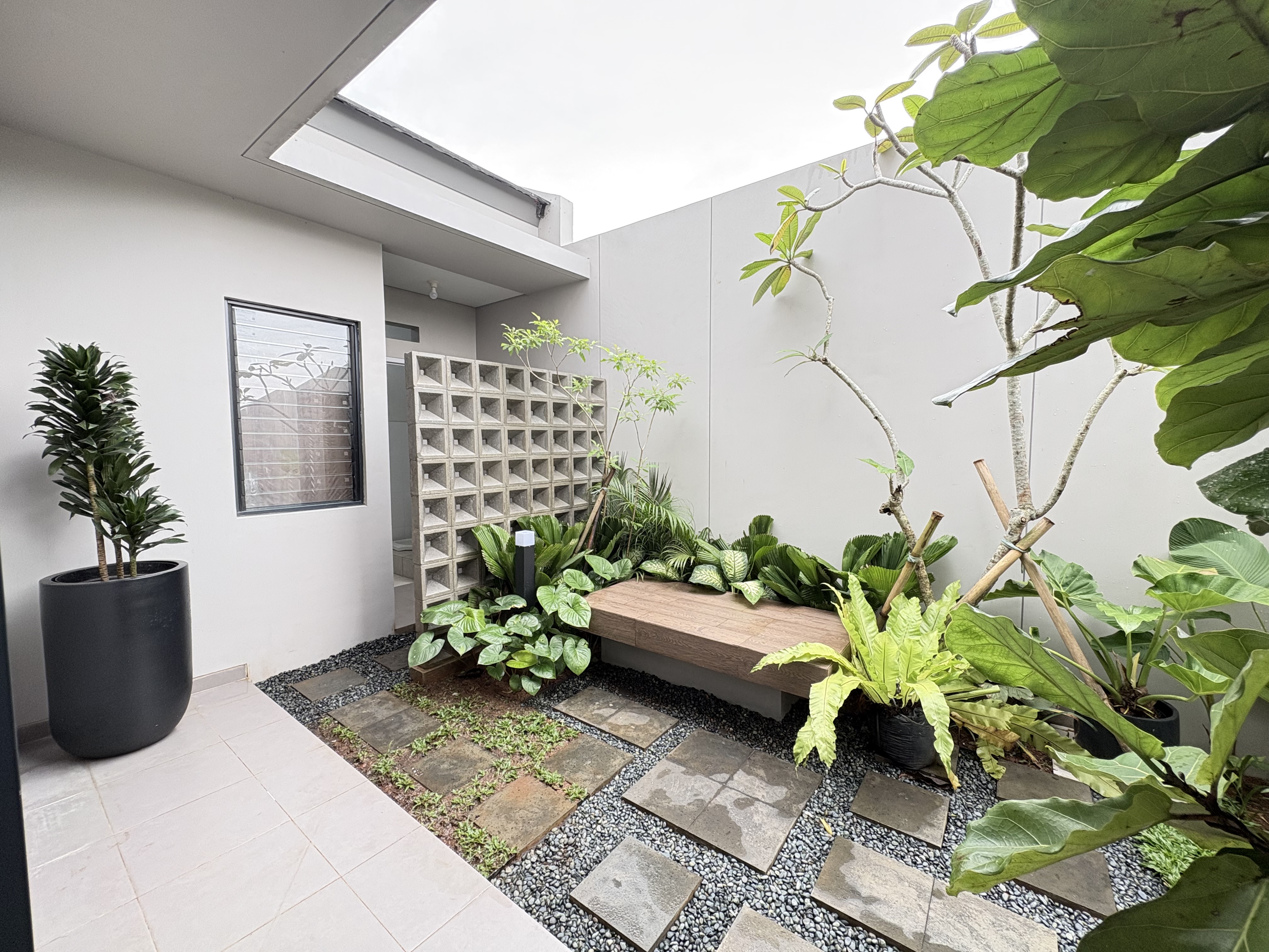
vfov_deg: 85.7
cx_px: 634
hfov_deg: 102.1
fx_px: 513
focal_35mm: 14
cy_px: 476
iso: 80
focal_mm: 2.22
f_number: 2.2
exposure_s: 1/99
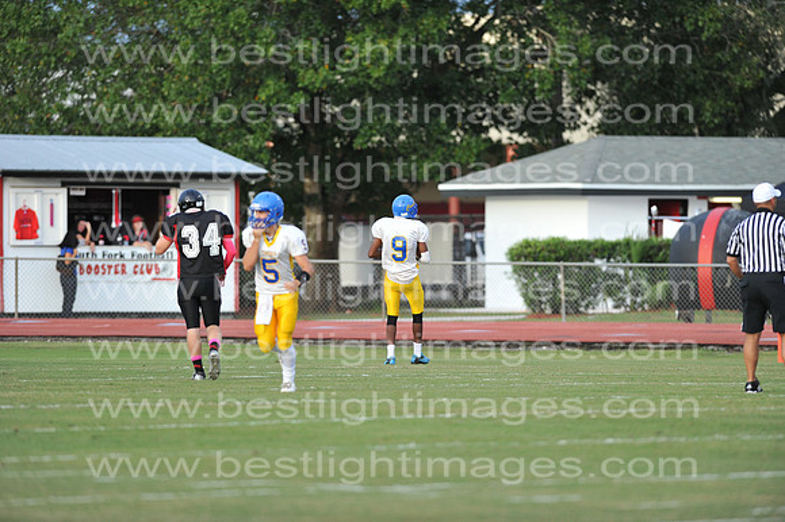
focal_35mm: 300
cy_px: 261
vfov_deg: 4.6
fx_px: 6538
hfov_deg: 6.9
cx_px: 392
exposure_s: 1/2000
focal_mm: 300
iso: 1000
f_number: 4
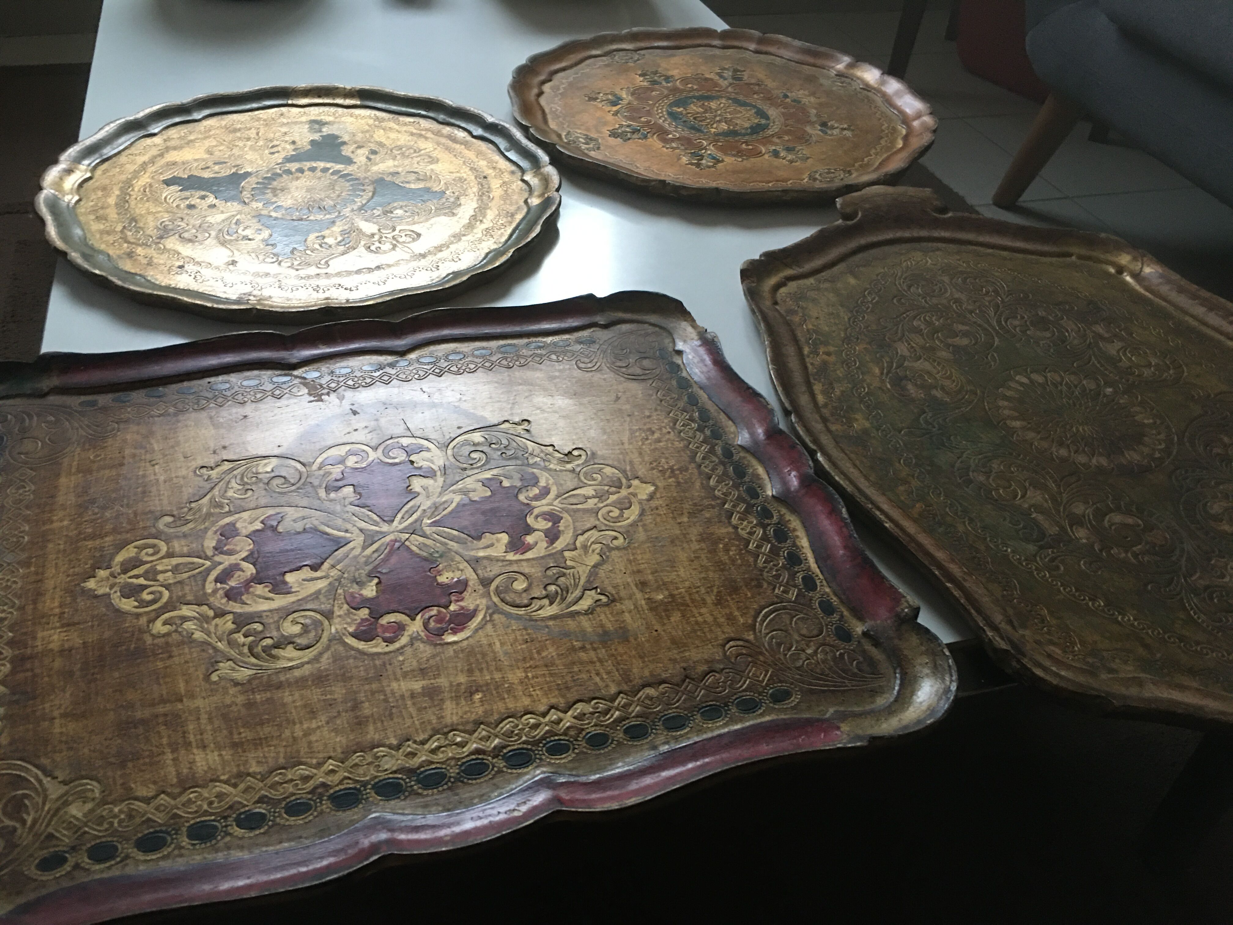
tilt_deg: -38.8
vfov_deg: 48.2
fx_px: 1033
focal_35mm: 29
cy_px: 462
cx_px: 616
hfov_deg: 61.7
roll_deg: -6.0
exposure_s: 1/10
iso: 80
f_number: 2.2
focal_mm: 4.15
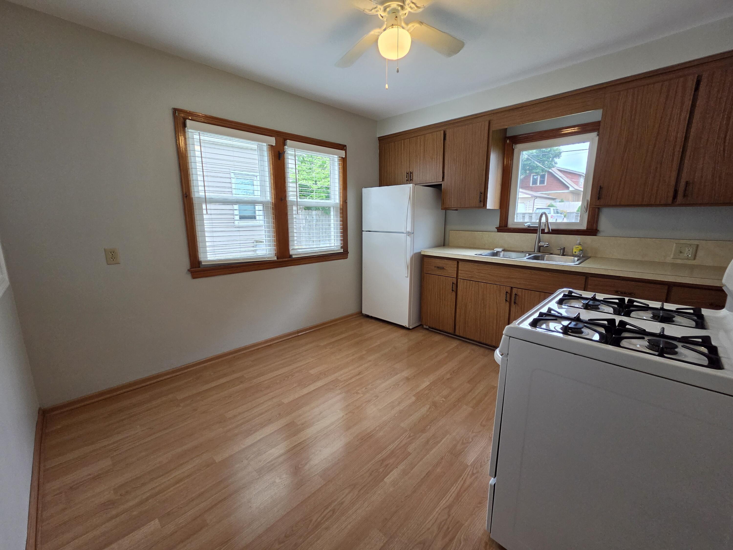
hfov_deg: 106.2
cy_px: 275
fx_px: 275
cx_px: 366
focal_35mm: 13
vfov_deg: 89.9
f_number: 2.2
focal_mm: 2.2
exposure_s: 1/120
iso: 320
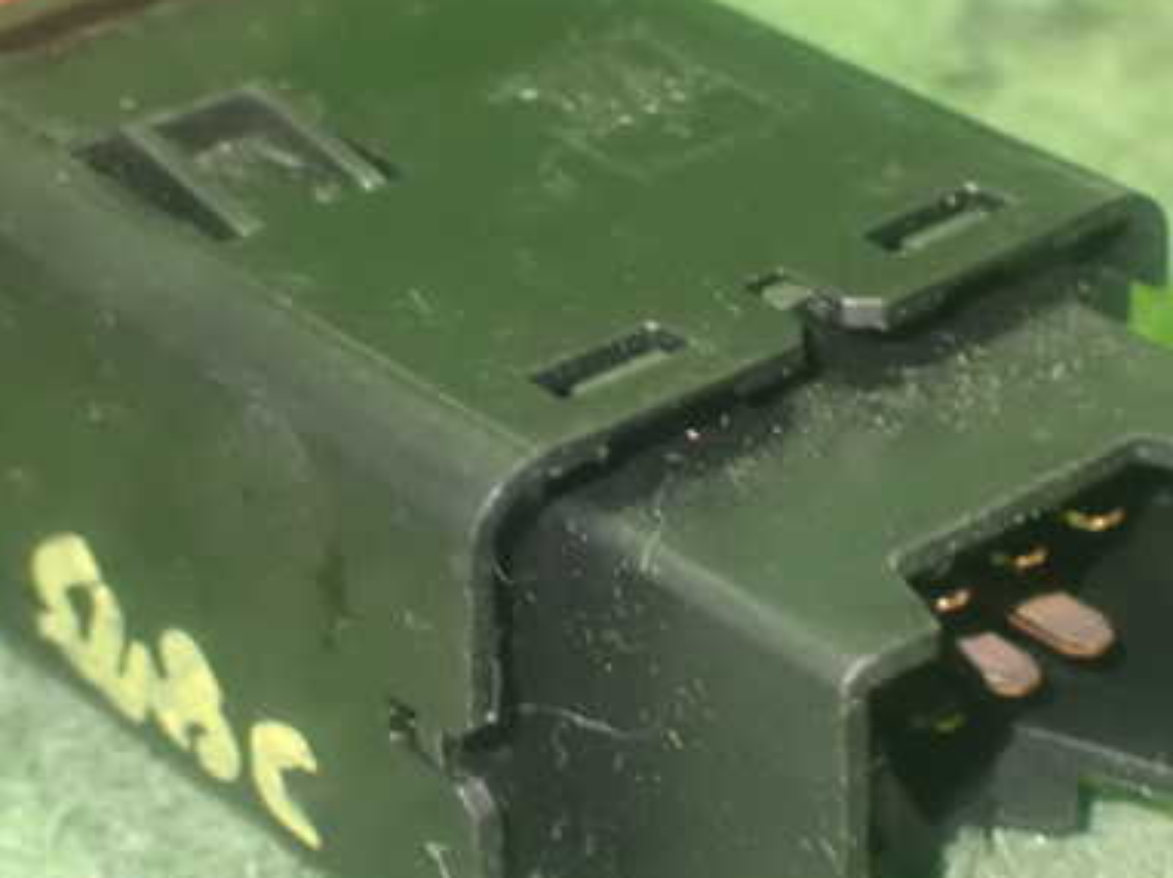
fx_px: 4098
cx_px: 574
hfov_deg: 16.3
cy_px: 460
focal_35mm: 121
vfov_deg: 12.2
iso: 1600
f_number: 4.1
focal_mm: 13.65
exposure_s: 1/15
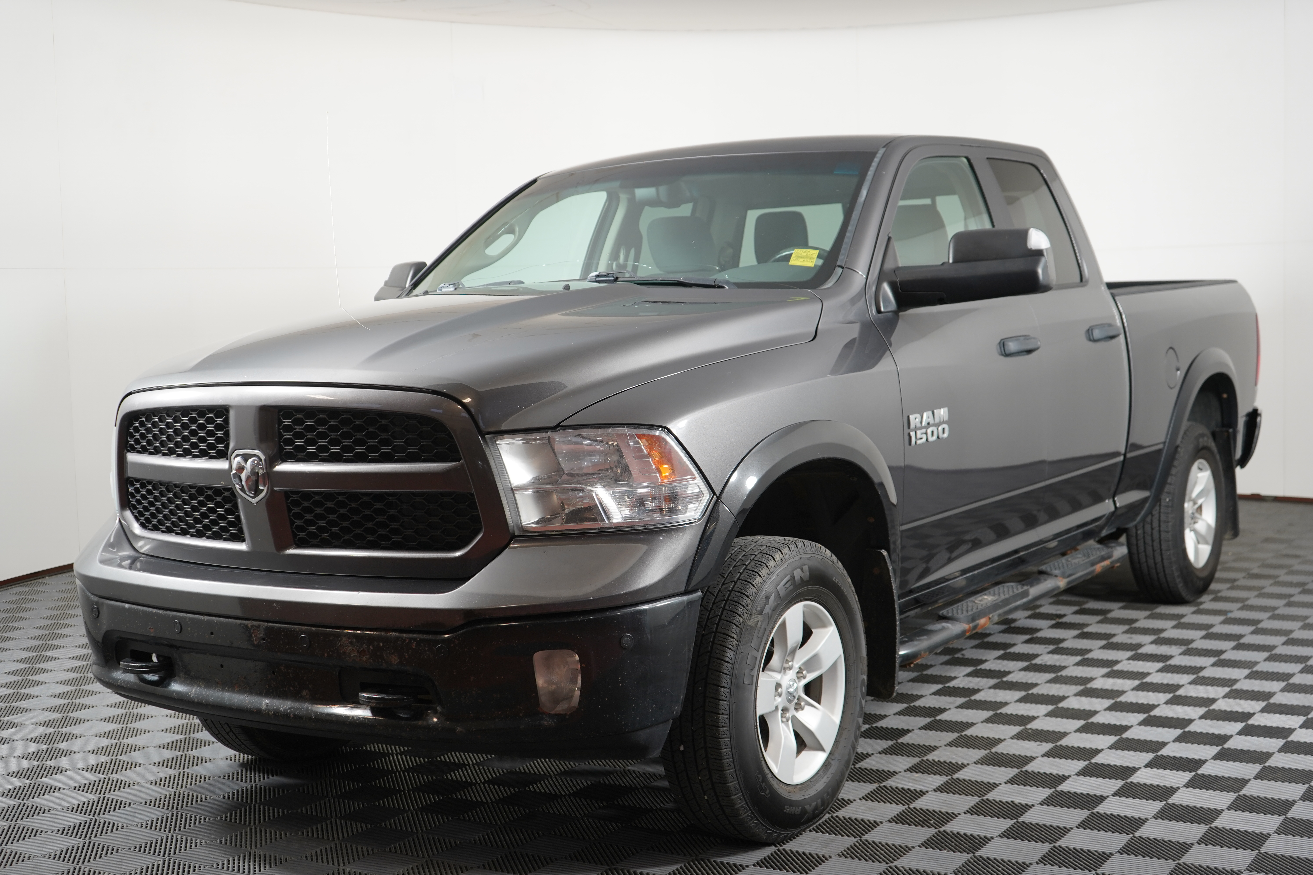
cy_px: 438
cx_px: 656
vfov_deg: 30.5
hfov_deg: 44.5
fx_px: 1605
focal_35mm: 44
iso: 320
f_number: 4.5
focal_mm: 44
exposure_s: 1/60
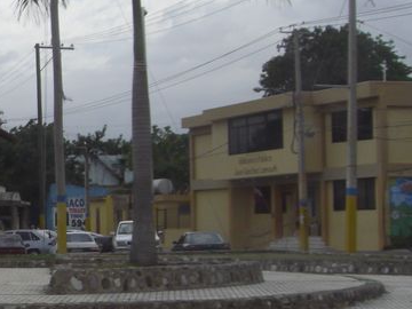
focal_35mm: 108
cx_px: -153
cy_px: 163
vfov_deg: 13.7
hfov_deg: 16.9
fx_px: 1285
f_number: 2.7
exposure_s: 1/1000
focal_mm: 6.2
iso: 64
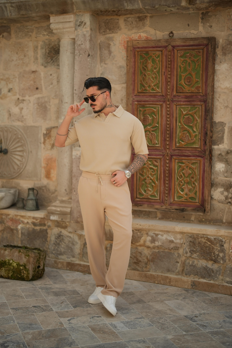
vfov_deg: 38.2
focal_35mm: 52
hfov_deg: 26.0
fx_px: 503
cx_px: 112
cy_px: 167
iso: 320
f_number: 1.2
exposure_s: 1/1250
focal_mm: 50
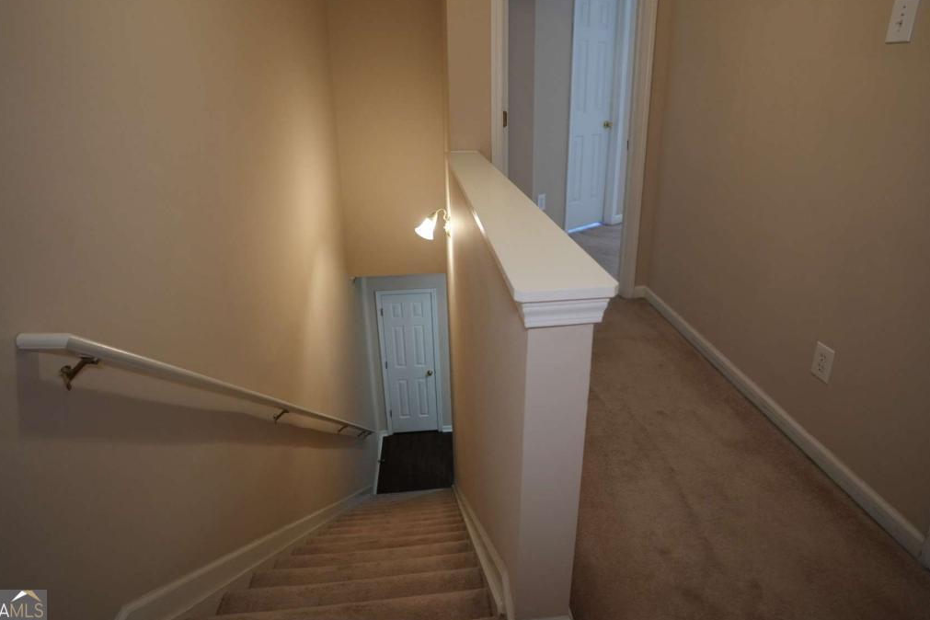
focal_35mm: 19
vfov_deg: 64.1
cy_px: 258
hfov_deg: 86.8
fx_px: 491
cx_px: 488
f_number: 2.8
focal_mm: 16
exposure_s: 1/160
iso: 2000
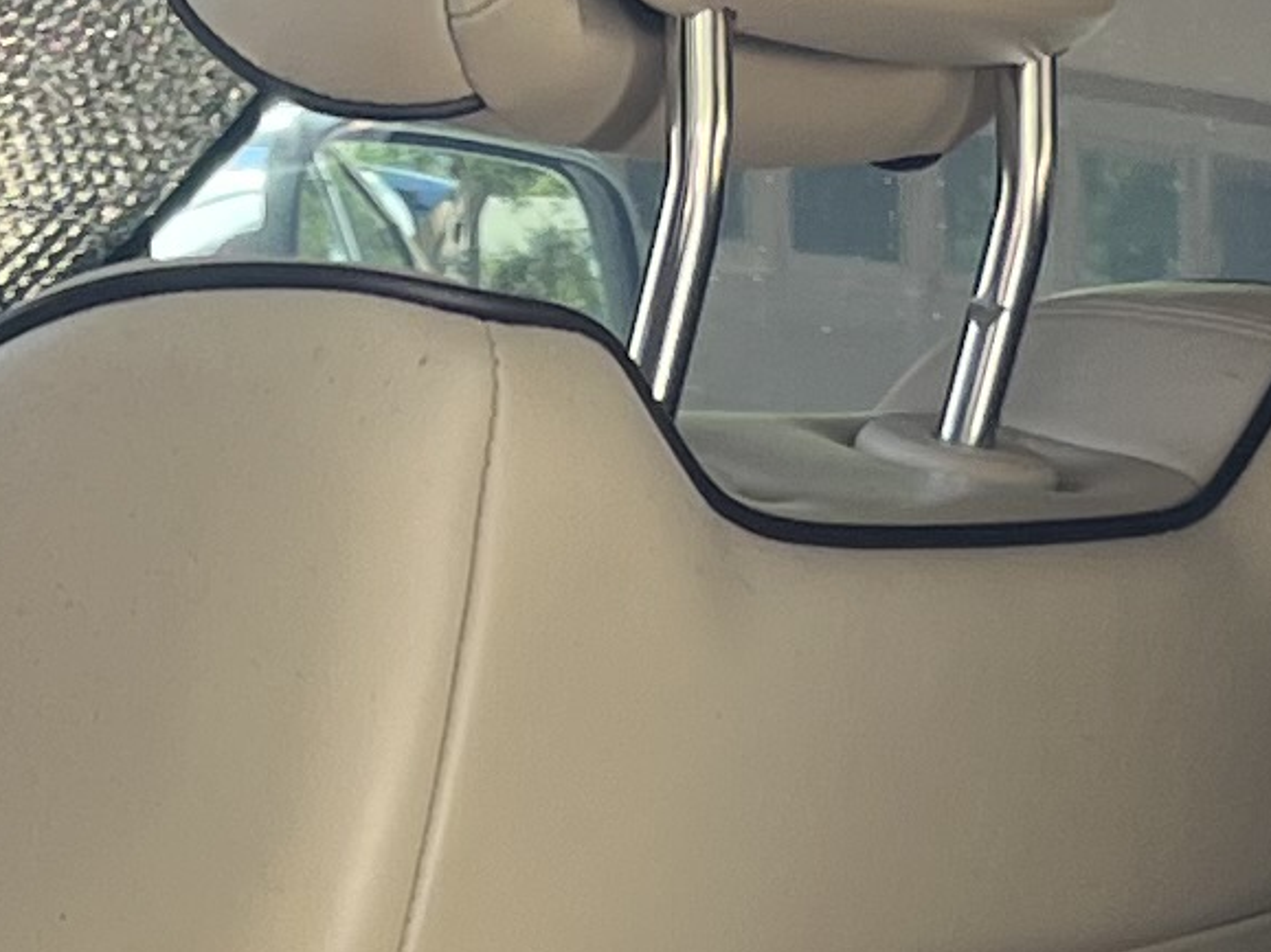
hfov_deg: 10.9
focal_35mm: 181
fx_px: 6644
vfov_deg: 7.7
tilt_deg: -11.3
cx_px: 338
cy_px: 2106
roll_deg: +1.5
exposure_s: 1/122
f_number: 1.6
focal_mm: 5.1
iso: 40
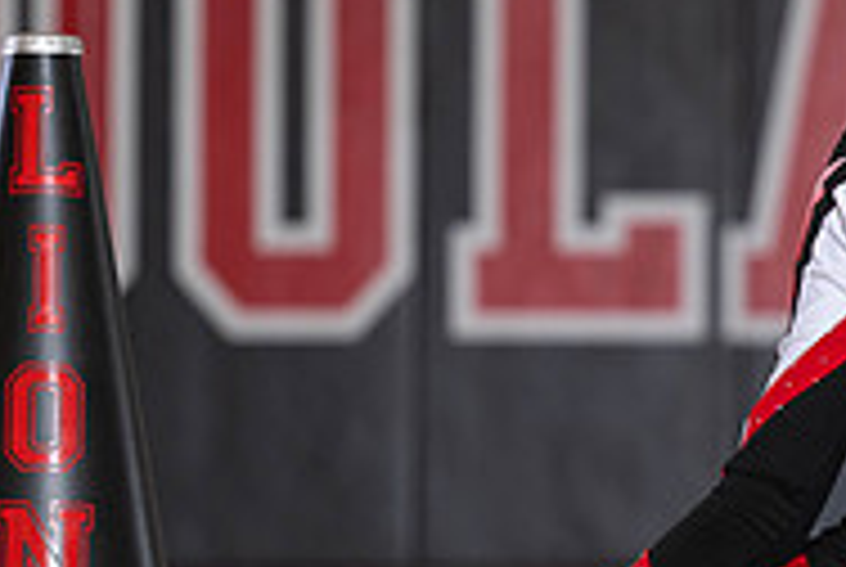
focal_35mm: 391
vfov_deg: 3.5
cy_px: 446
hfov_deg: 5.2
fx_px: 9203
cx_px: 962
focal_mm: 102
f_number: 2.8
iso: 160
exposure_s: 1/200
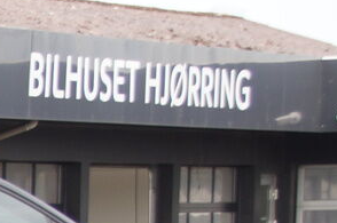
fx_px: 4124
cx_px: -750
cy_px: 513
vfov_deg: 3.1
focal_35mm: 441
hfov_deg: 4.5
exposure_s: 1/125
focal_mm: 45
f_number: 5.6
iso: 100
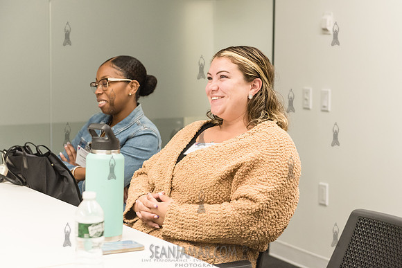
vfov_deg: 17.3
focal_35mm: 79
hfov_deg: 25.7
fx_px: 881
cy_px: 133
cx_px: 225
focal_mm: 70
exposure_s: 1/320
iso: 2500
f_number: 4
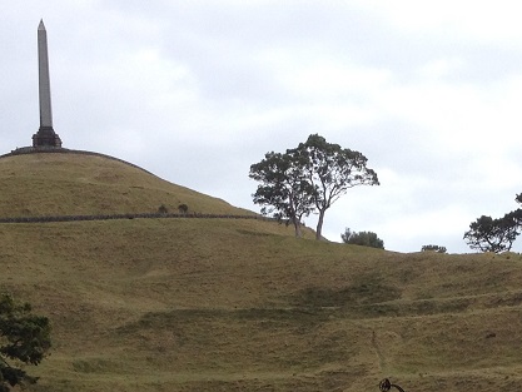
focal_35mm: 106
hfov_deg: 18.4
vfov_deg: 13.4
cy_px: 534
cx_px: 409
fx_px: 1599
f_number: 2.4
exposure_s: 1/1175
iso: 50
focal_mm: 4.28
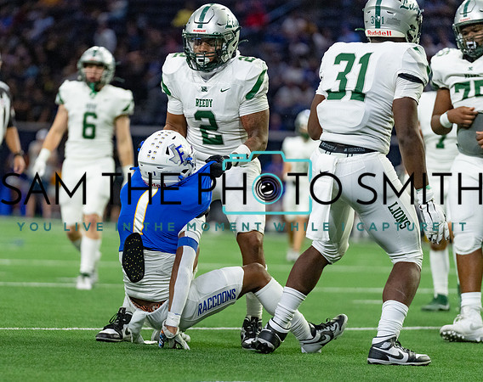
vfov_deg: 6.7
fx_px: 3253
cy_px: 207
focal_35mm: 228
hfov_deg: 8.5
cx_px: 172
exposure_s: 1/1000
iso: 3200
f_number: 2.8
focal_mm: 186
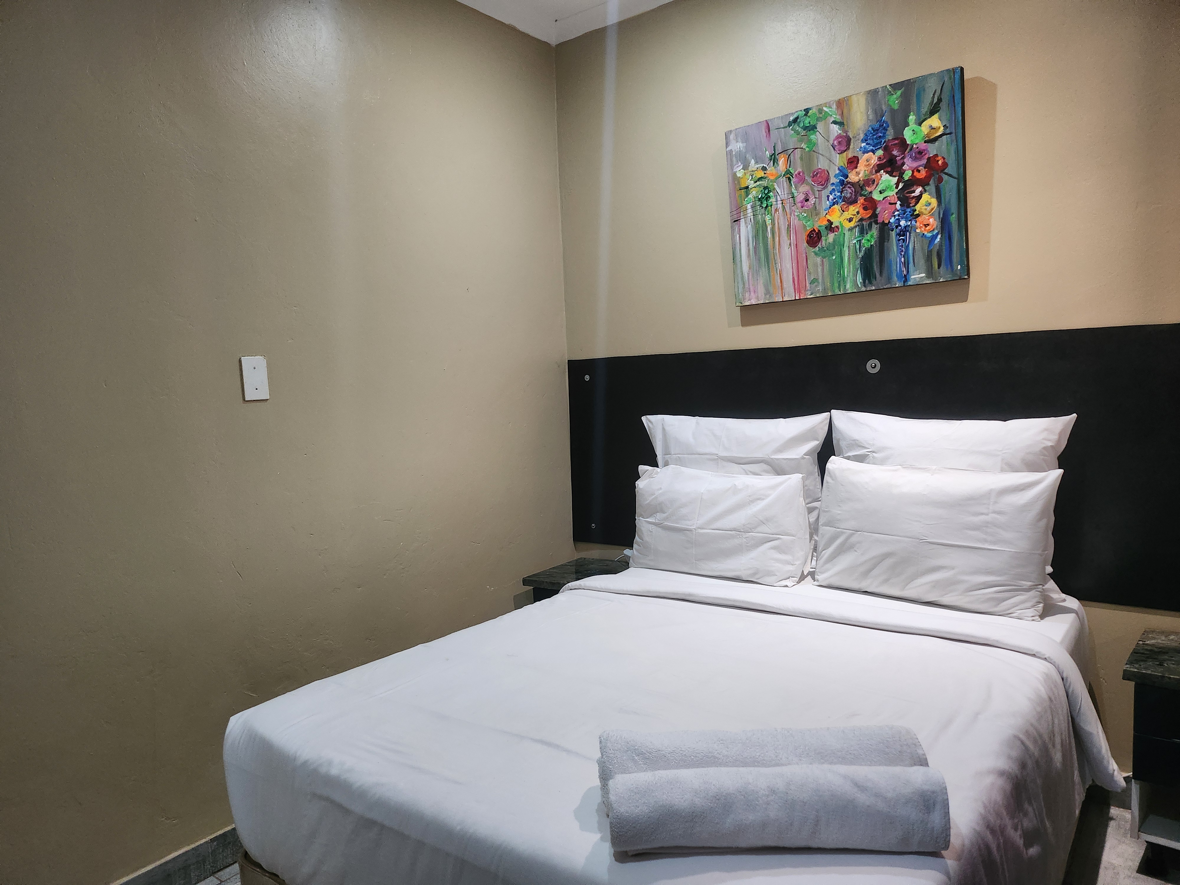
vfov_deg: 56.8
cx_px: 590
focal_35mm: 24
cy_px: 442
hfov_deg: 71.6
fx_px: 818
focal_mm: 5
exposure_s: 1/100
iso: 400
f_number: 1.8
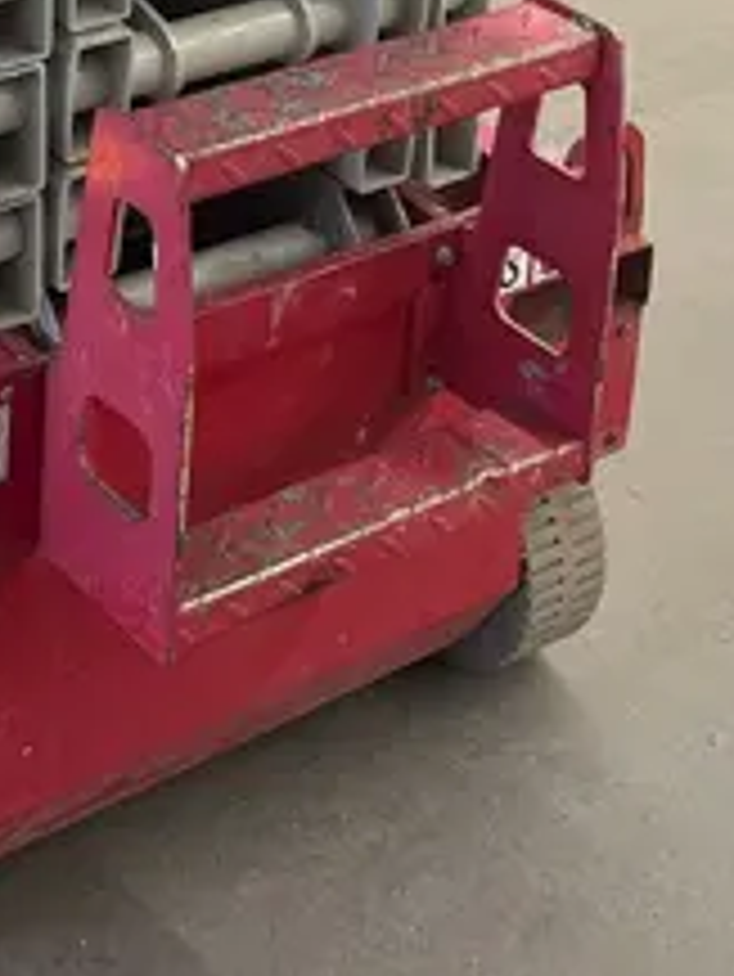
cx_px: 9
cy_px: -349
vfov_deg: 20.1
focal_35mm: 88
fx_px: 2486
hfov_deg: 16.5
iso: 125
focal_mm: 5.1
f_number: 1.6
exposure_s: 1/104
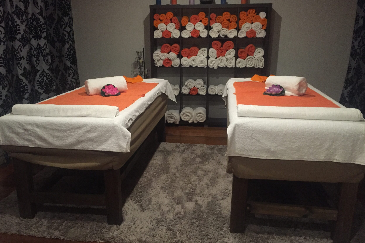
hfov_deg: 60.3
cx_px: 180
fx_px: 314
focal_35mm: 31
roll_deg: +0.3
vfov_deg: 42.3
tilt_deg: -15.8
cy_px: 126
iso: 320
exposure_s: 1/17
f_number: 2.2
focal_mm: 4.15
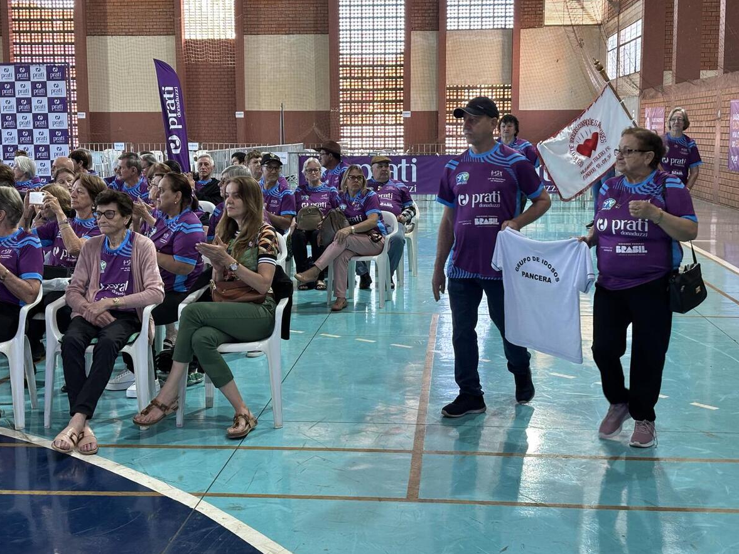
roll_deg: +0.4
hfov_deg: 36.2
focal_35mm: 53
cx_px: 364
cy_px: 281
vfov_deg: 27.5
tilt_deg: -7.2
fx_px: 1132
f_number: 1.6
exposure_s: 1/60
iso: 125
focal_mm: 5.96
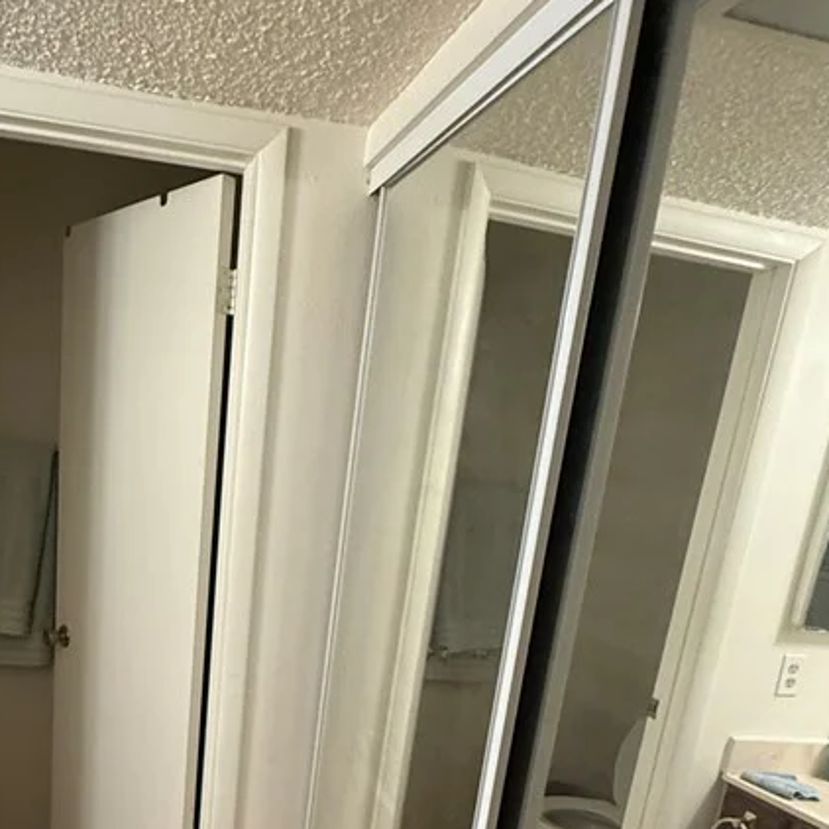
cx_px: 253
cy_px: 658
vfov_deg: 50.9
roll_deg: -3.7
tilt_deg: -13.5
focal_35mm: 30
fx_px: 813
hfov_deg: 52.6
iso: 500
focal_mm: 2.22
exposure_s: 1/60
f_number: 2.2
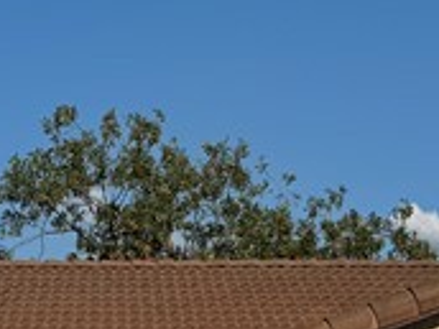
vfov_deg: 10.4
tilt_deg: +10.1
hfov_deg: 13.8
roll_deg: -0.1
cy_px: 181
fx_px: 1814
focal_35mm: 143
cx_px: 133
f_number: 1.78
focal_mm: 6.76
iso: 80
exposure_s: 1/7092
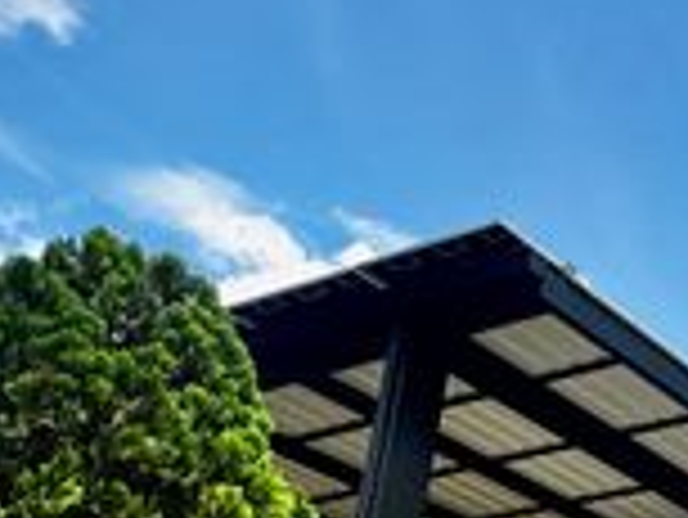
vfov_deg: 21.0
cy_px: 739
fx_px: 1213
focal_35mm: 61
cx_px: 1050
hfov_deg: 24.3
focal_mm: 2.22
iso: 50
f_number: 2.2
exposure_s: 1/944
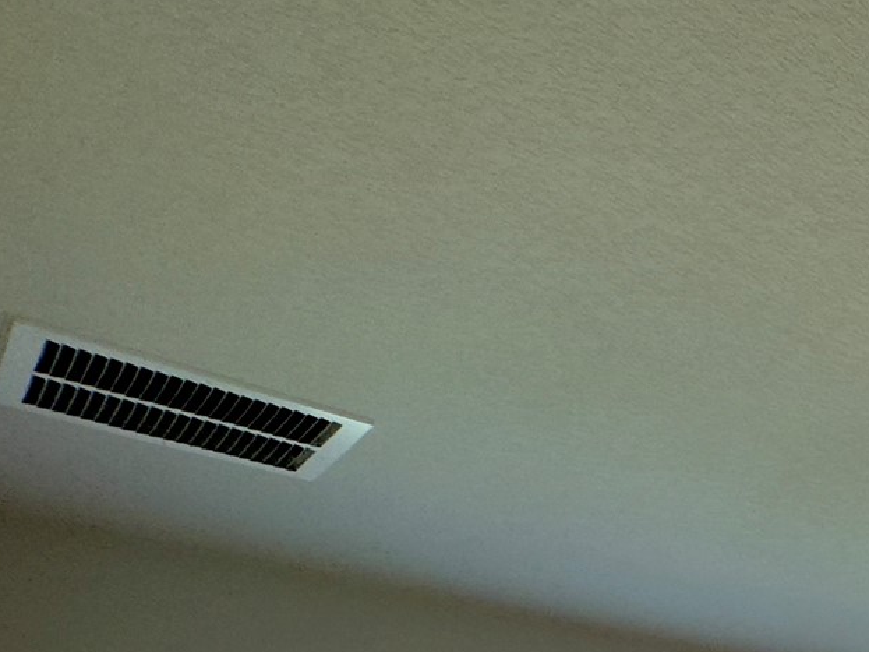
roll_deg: -0.6
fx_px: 1155
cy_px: 952
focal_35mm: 46
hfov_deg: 26.9
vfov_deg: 24.9
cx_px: 1346
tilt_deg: -0.8
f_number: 2.2
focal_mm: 2.22
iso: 100
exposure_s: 1/120
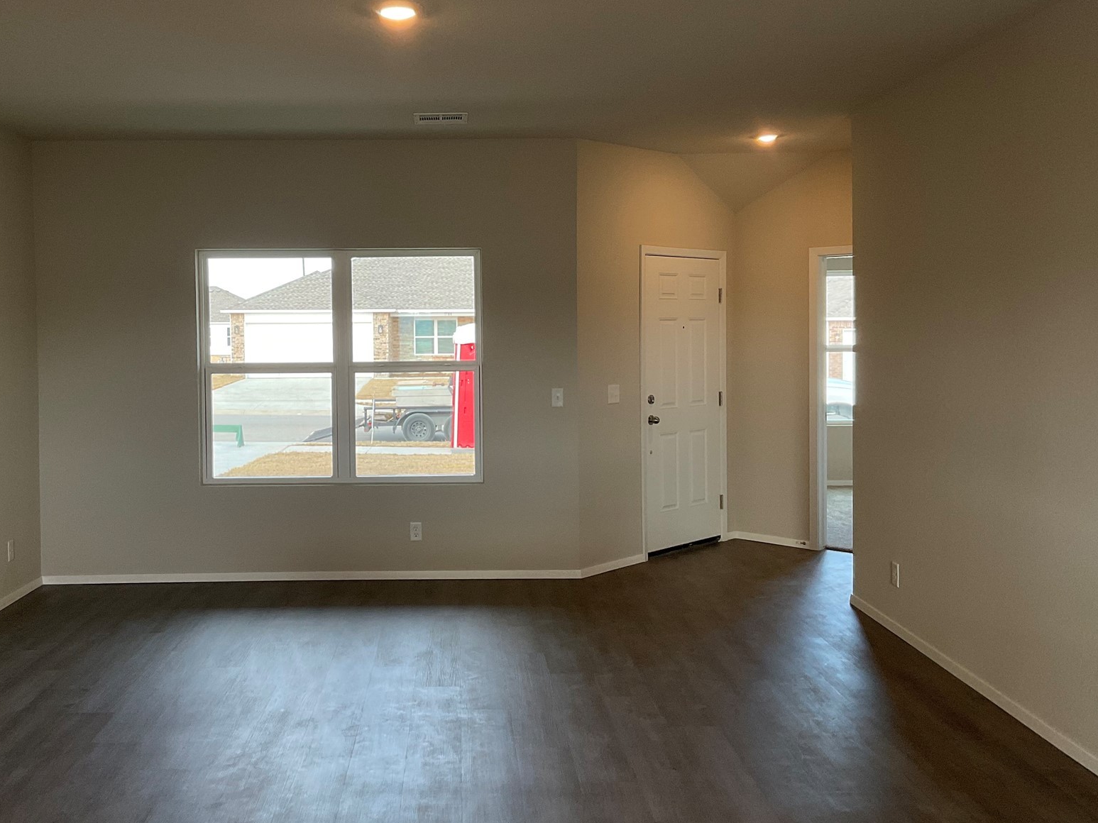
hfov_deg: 51.1
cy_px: 361
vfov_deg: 39.6
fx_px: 1142
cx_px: 455
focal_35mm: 36
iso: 32
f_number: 1.8
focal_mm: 3
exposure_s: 1/120
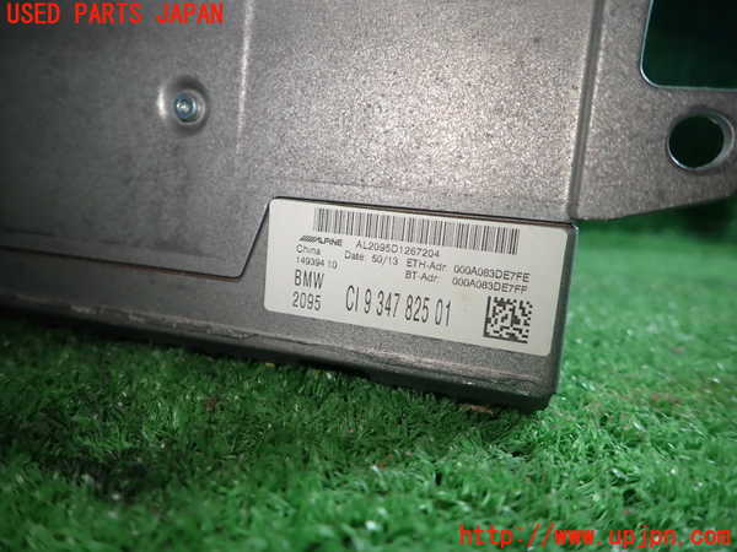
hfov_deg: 69.4
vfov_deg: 54.9
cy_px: 276
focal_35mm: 25
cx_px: 368
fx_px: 532
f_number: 2
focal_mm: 4.5
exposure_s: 1/100
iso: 100
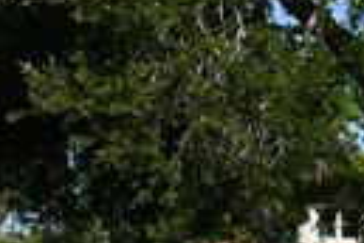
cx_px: 855
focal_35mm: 218
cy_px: 316
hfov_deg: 8.6
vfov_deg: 6.3
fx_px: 2204
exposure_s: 1/320
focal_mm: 22
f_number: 9
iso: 100
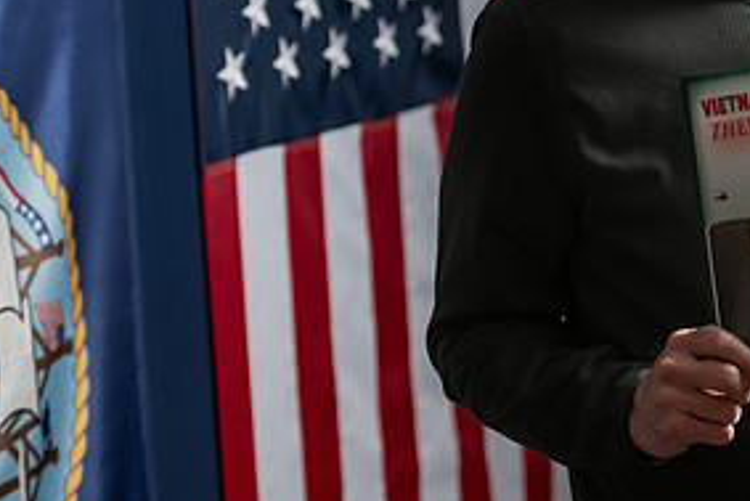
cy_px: 53
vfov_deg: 8.7
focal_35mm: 157
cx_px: 713
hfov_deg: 12.9
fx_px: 3272
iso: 640
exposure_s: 1/200
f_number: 3.5
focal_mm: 70
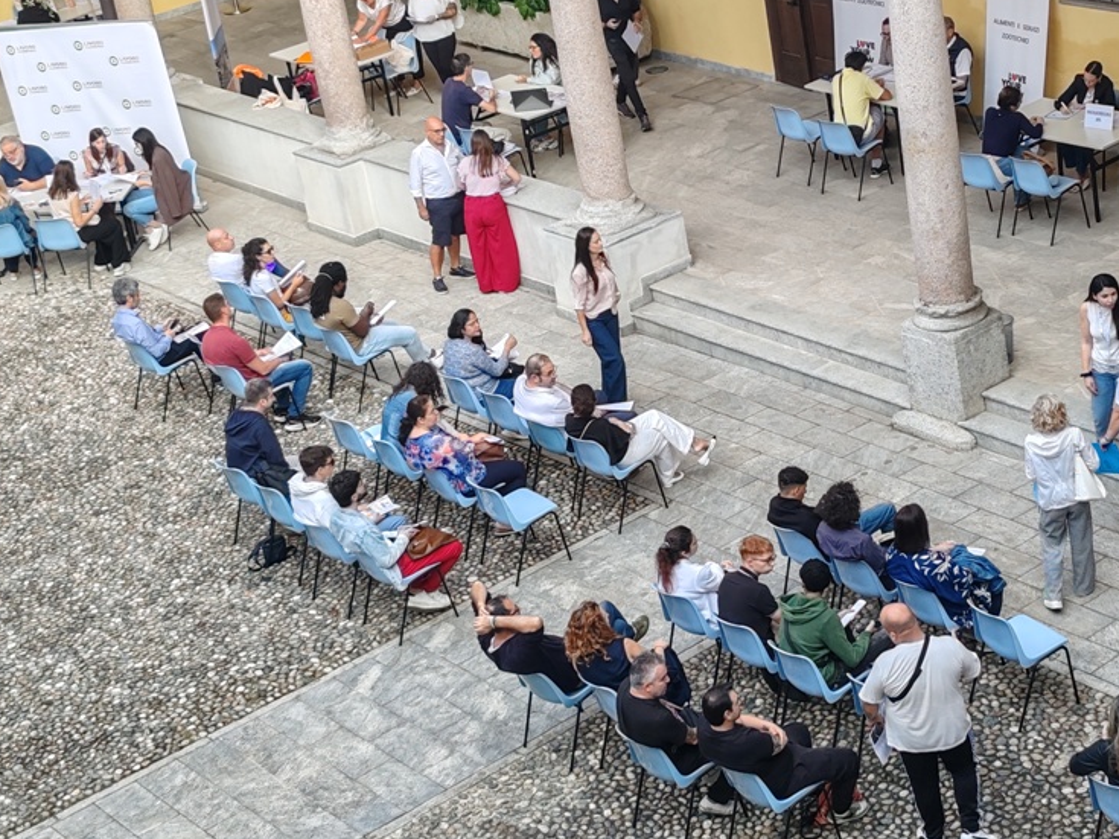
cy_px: 330
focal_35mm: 78
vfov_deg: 18.9
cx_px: 757
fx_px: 2521
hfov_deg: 24.9
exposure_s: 1/180
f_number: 1.9
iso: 50
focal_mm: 6.12
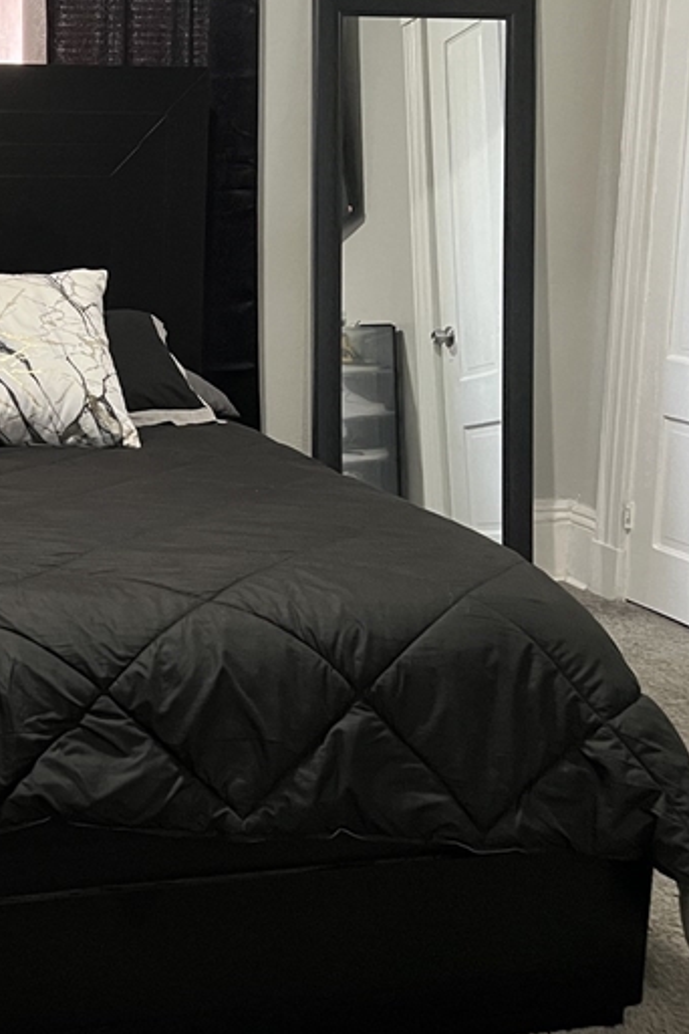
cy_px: 458
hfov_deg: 24.1
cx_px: 18
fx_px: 1550
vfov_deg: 36.8
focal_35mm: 54
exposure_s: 1/56
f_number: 1.5
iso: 500
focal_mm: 5.7
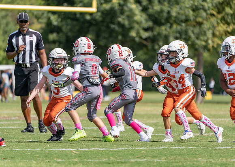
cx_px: 118
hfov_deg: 4.8
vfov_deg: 3.4
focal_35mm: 419
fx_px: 2797
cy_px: 84
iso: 320
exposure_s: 1/2500
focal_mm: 400
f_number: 5.6
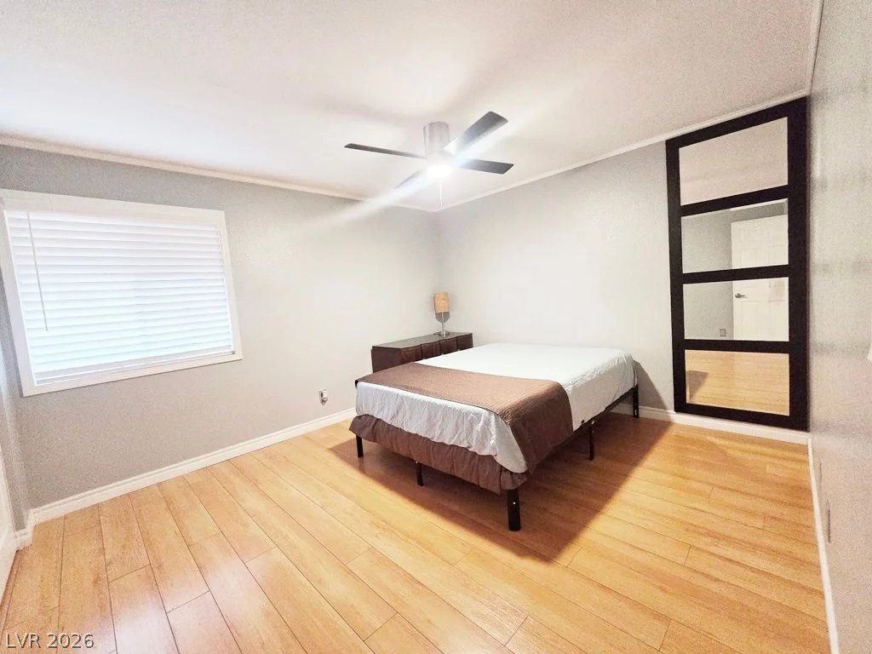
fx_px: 327
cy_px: 327
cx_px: 436
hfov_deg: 106.2
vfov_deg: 89.9
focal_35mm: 13
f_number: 2.2
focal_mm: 2.2
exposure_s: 1/60
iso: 640
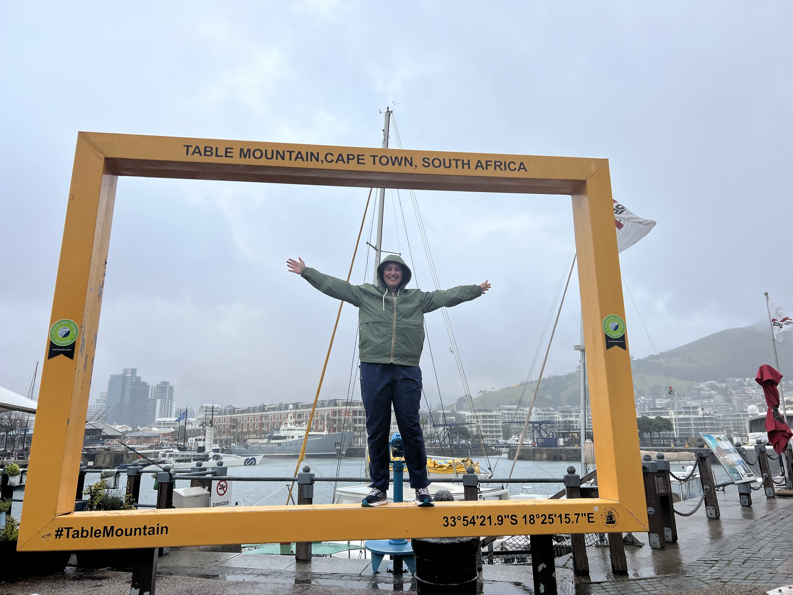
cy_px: 298
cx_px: 396
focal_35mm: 26
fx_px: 596
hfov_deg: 67.3
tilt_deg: +12.1
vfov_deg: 53.1
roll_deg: +0.0
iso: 40
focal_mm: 5.7
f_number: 1.5
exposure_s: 1/249
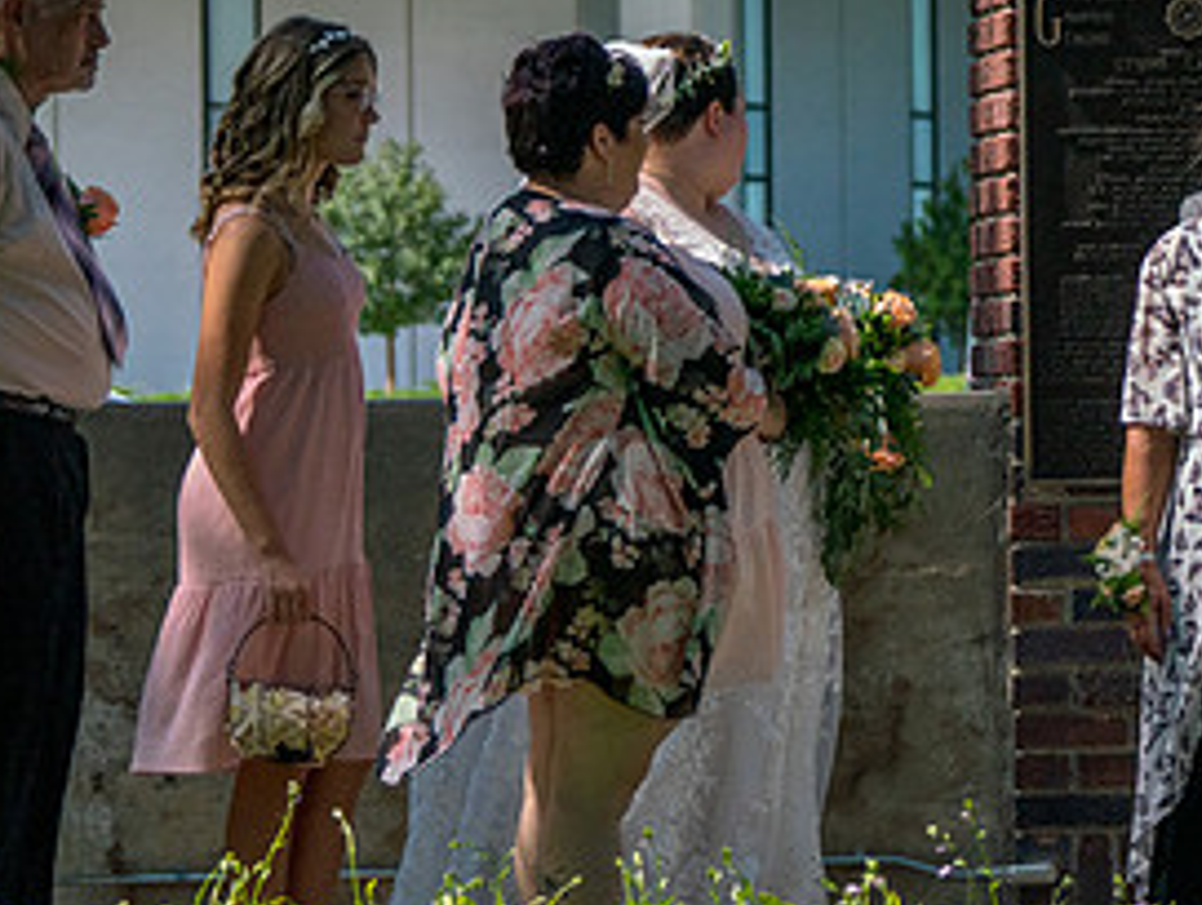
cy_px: 393
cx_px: 936
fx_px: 7858
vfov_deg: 6.6
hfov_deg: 8.7
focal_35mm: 226
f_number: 5.6
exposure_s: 1/4000
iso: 500
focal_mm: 110
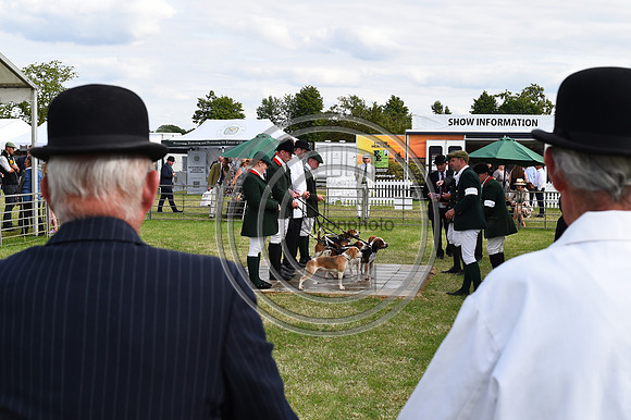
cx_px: 316
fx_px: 876
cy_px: 210
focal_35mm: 50
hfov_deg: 39.6
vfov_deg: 27.0
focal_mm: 50
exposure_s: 1/1250
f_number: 10
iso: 1100
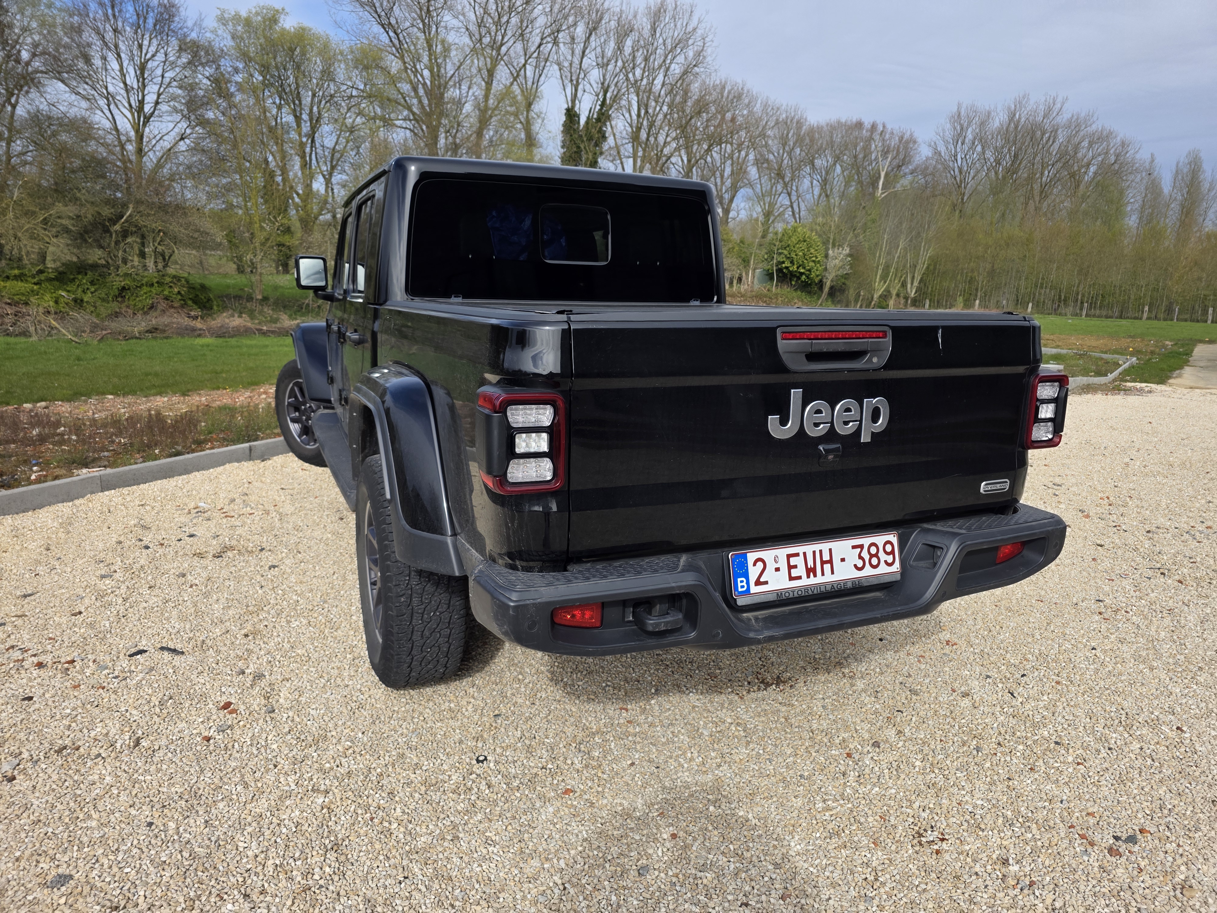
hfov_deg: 73.9
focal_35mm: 23
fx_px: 809
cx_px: 608
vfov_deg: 58.9
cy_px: 456
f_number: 1.7
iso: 80
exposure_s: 1/5447
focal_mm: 6.3
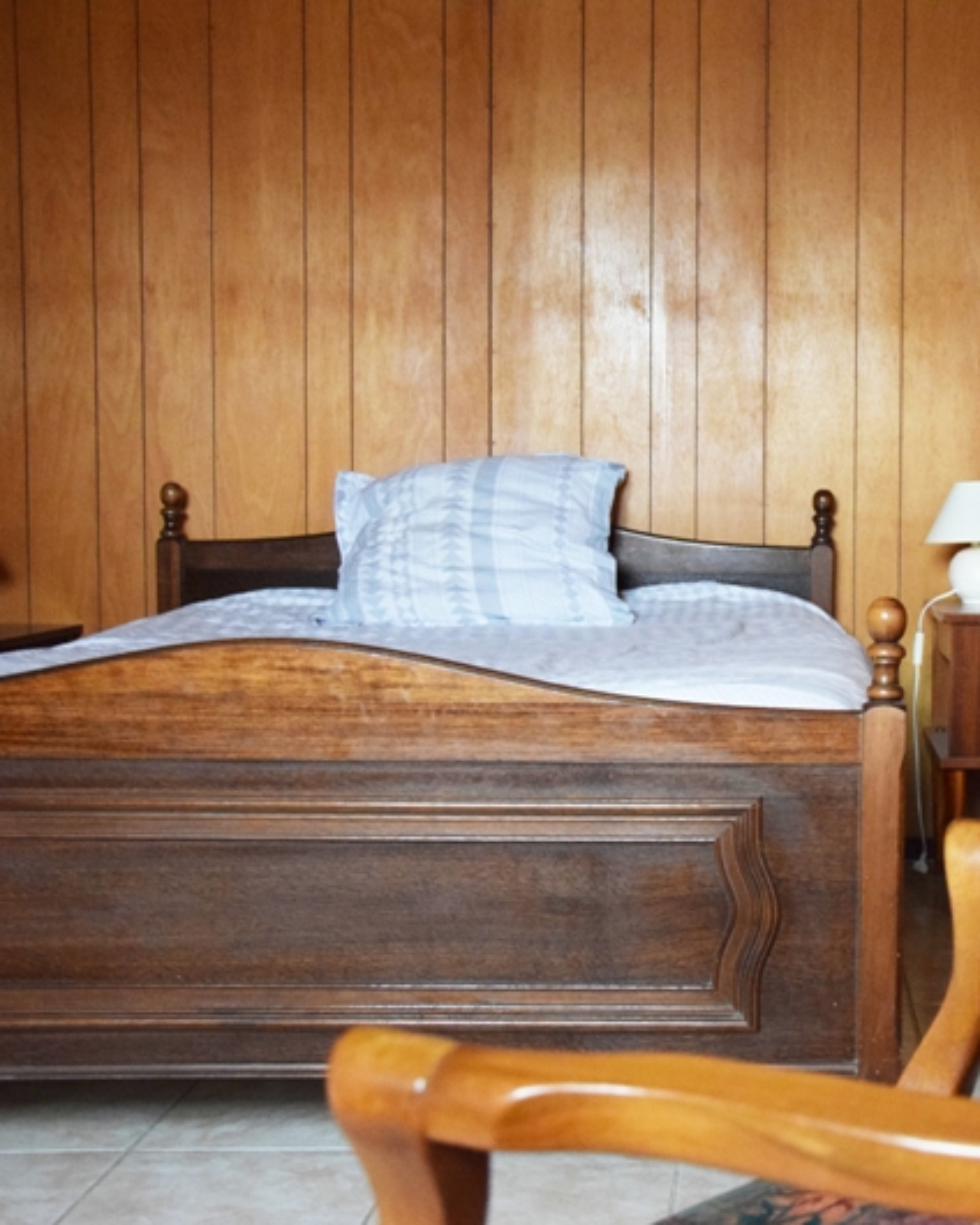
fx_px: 1849
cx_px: 853
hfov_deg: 28.7
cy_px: 611
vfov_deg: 36.7
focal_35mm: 51
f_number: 3.8
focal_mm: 24
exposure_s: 1/80
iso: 3200
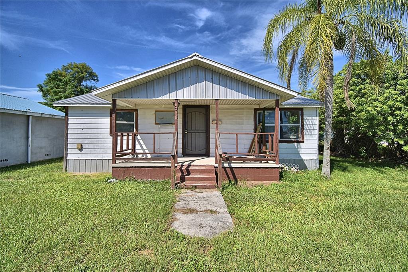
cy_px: 136
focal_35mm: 15
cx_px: 204
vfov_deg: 77.3
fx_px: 170
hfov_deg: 100.4
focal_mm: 10
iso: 100
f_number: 4.5
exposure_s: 1/1600
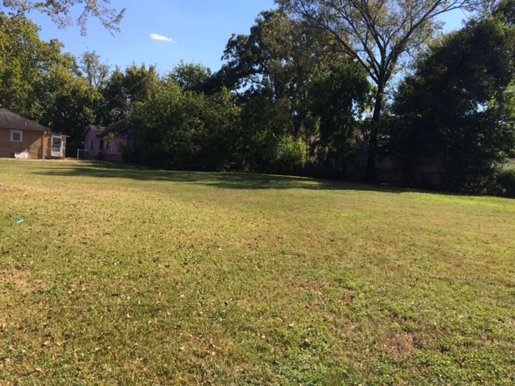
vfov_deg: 48.2
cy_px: 193
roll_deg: -3.3
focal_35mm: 29
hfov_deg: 61.7
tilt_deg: -6.3
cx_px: 258
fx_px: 431
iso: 32
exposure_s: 1/1325
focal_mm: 4.15
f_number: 2.2
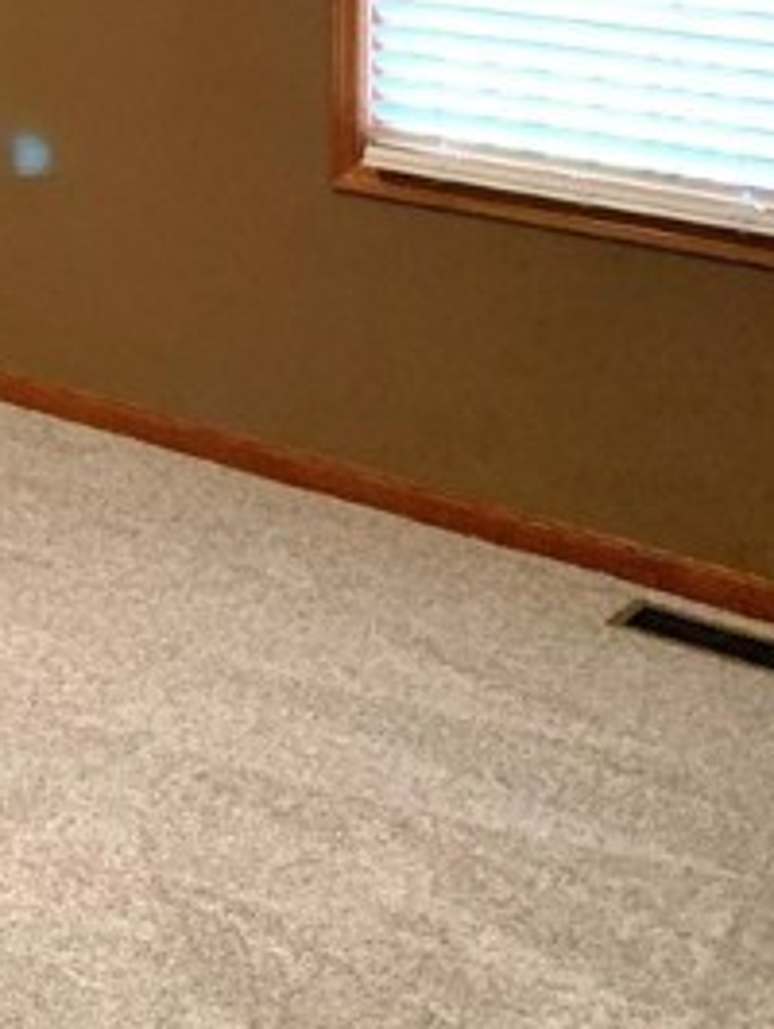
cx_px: -267
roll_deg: +0.2
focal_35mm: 75
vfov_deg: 23.3
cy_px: -267
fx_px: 2232
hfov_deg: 18.2
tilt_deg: -1.1
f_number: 1.8
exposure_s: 1/60
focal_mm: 4.25
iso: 250
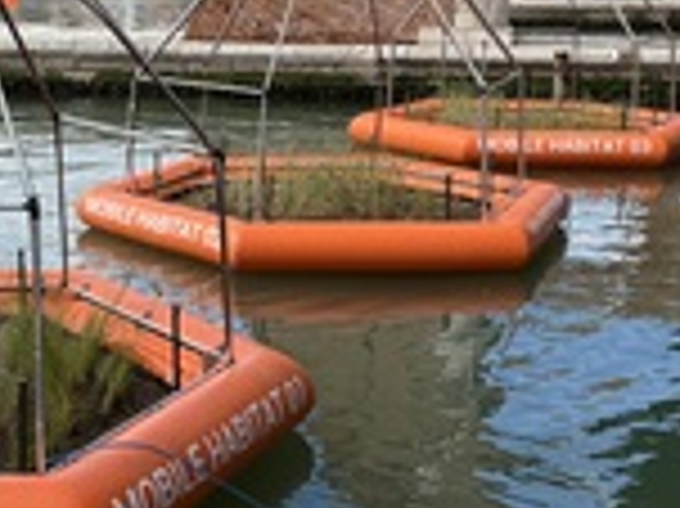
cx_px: 81
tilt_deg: -8.0
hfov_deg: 27.3
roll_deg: -0.1
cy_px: 171
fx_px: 1354
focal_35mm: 69
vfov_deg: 21.2
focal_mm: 5.96
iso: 50
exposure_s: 1/2364
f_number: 1.6
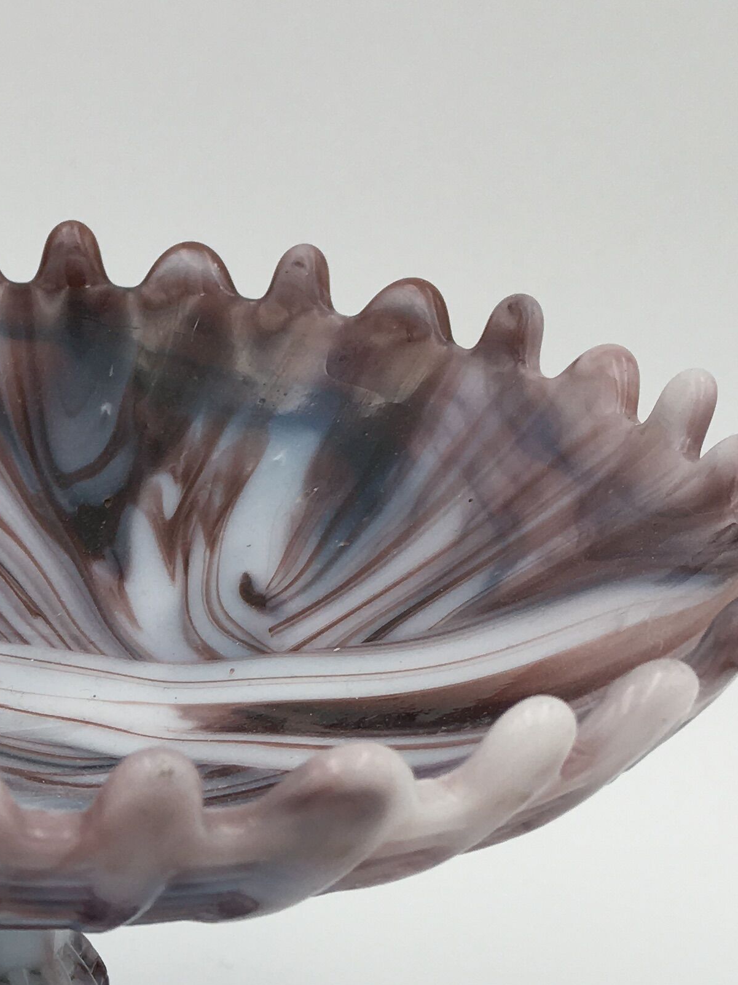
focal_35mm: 73
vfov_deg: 25.4
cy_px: 982
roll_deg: -0.3
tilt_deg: -30.7
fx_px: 2076
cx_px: -14
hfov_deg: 19.5
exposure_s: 1/212
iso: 25
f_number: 2.2
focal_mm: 4.15
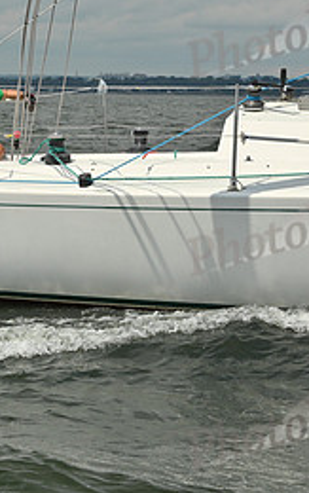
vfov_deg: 13.1
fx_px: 2138
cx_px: 91
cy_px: 155
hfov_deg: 8.3
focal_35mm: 159
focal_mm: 70
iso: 320
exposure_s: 1/1250
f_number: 11
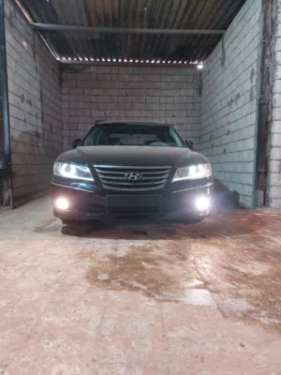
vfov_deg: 71.6
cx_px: 140
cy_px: 188
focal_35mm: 24
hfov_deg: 56.8
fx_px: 260
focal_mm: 5.23
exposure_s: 1/50
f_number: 1.8
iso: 500
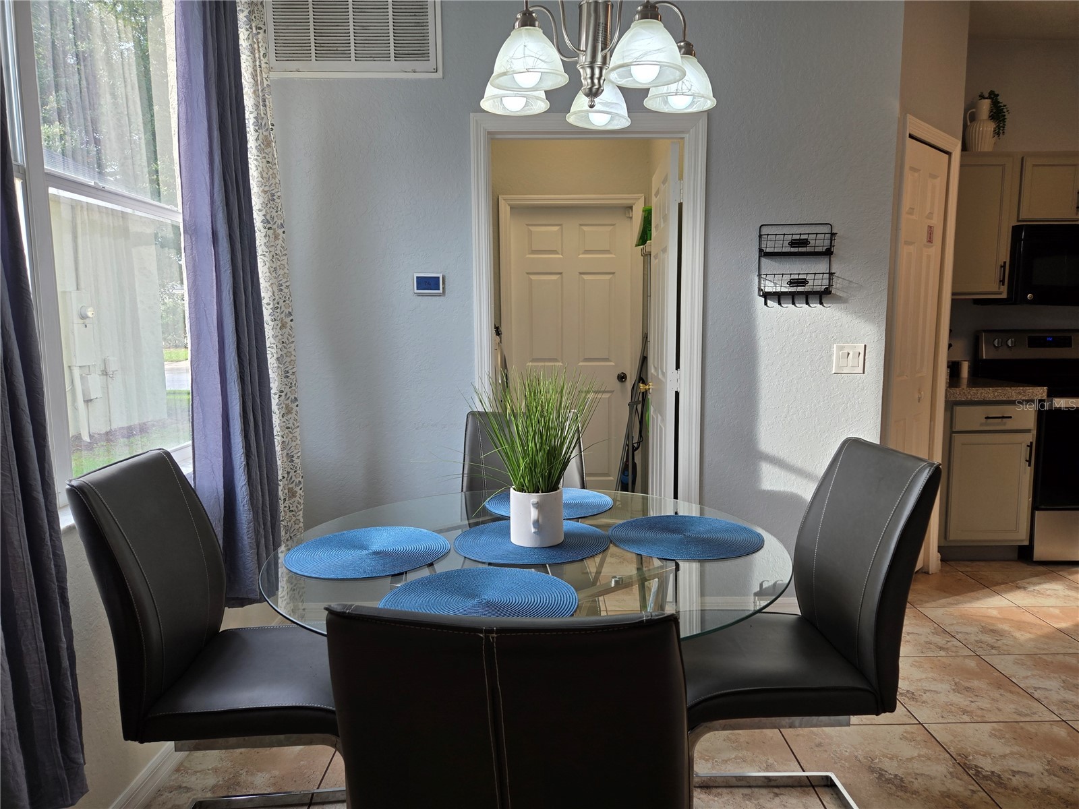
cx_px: 540
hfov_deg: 73.9
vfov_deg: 58.9
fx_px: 717
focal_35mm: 23
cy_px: 404
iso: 32
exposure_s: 1/120
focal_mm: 5.4
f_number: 1.8
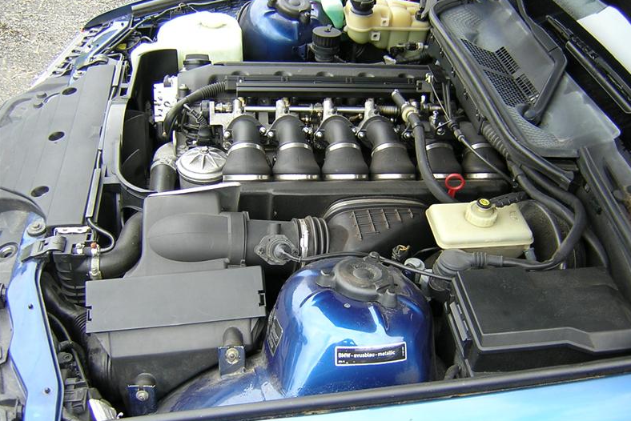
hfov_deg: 50.7
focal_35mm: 38
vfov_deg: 35.1
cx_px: 317
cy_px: 222
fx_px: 666
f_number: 2.6
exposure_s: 1/138
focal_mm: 4.7
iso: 100
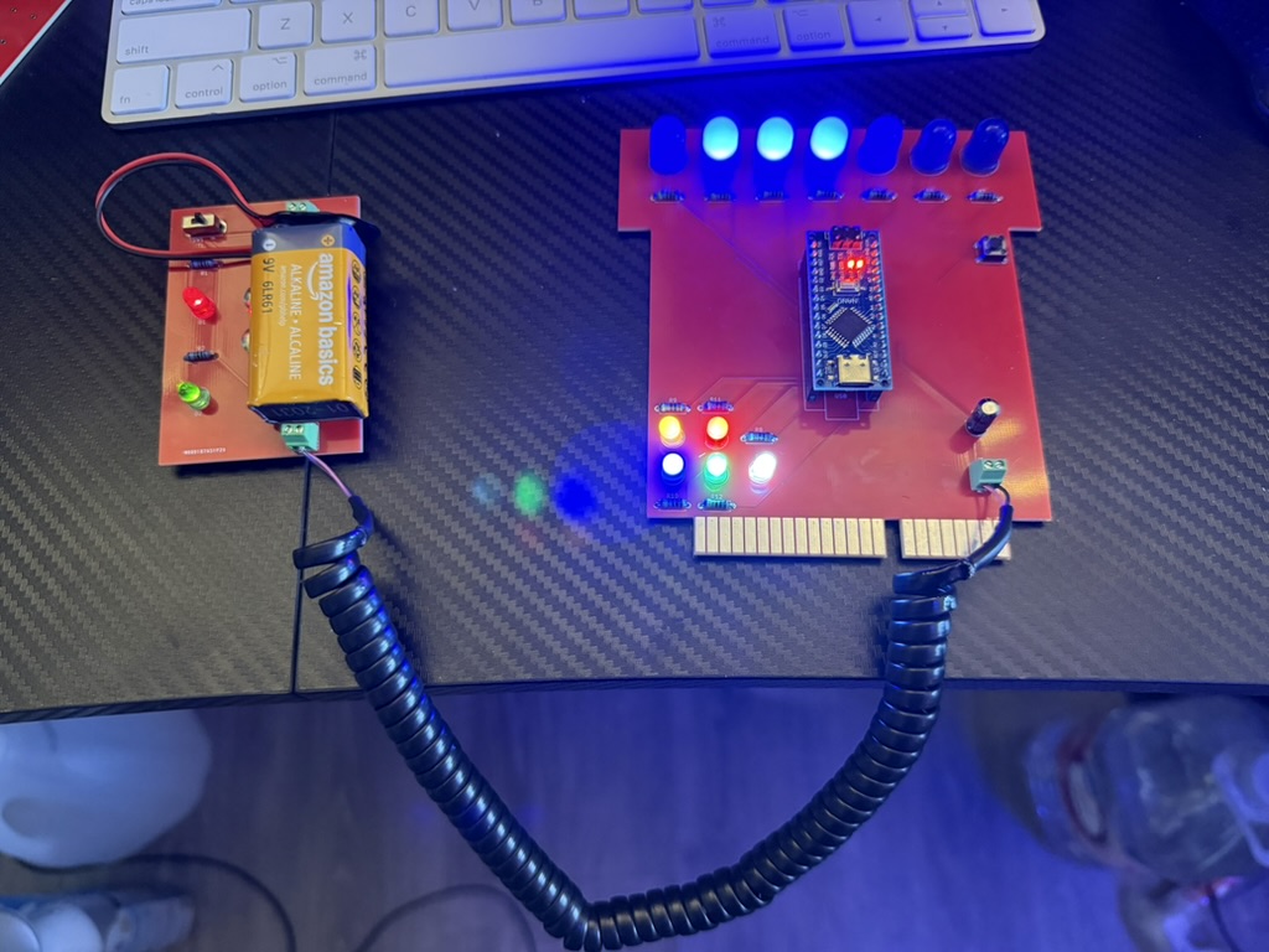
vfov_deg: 56.8
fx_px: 880
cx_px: 634
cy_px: 476
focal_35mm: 24
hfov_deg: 71.6
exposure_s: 1/40
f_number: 1.78
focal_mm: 6.76
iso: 800
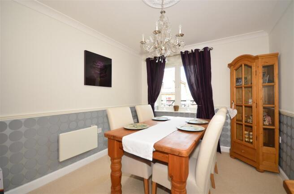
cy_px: 97
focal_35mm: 15
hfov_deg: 100.5
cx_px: 147
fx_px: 122
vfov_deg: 77.0
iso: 200
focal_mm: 10
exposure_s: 1/50
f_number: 5
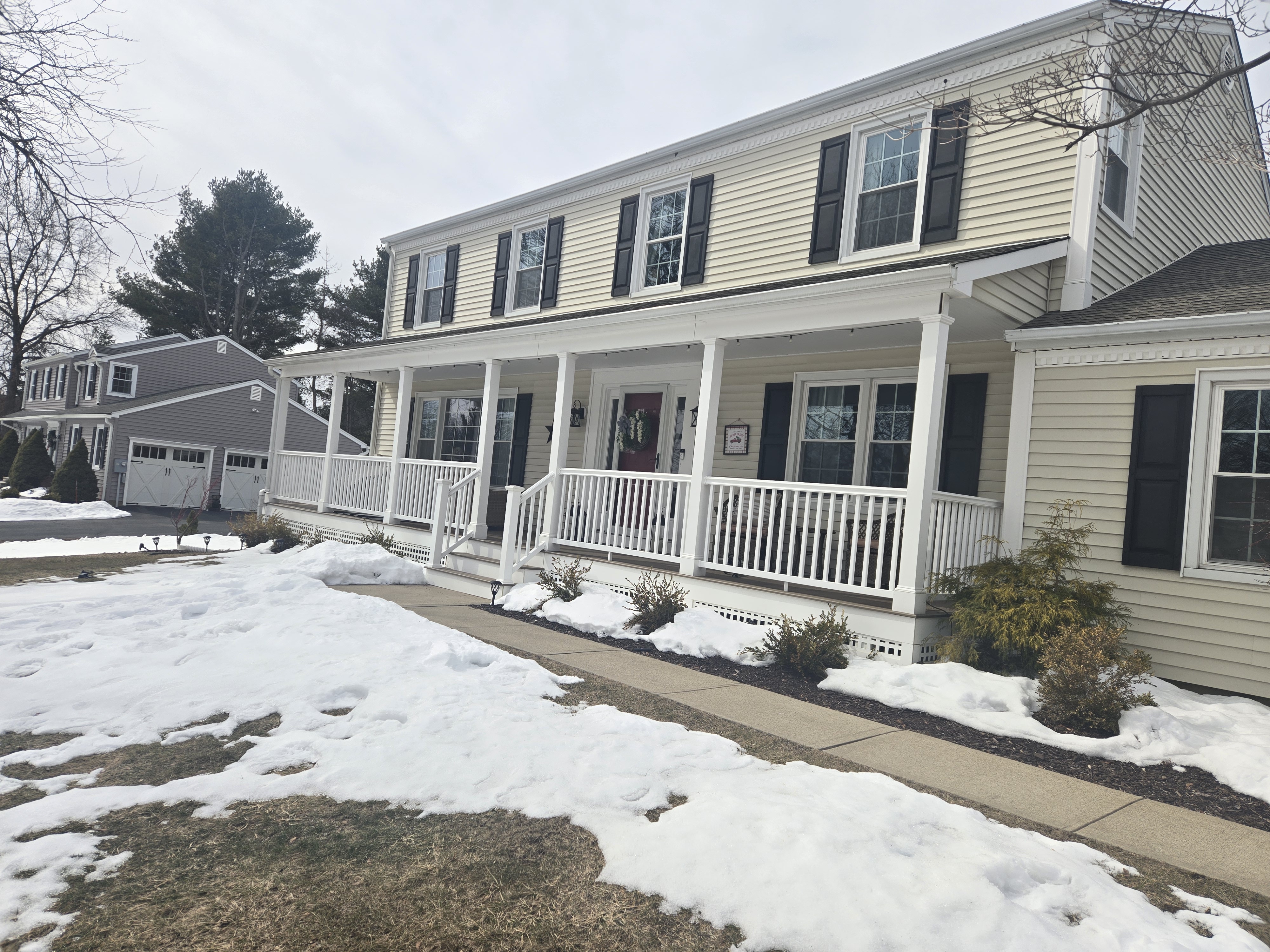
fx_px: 844
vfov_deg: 58.9
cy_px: 476
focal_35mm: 23
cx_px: 635
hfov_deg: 73.9
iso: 25
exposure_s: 1/2111
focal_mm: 5.4
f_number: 1.8
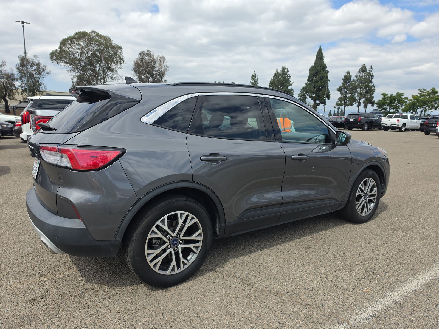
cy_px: 164
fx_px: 292
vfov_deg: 58.9
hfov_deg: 73.9
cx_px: 220
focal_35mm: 23
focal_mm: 6.5
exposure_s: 1/617
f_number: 1.4
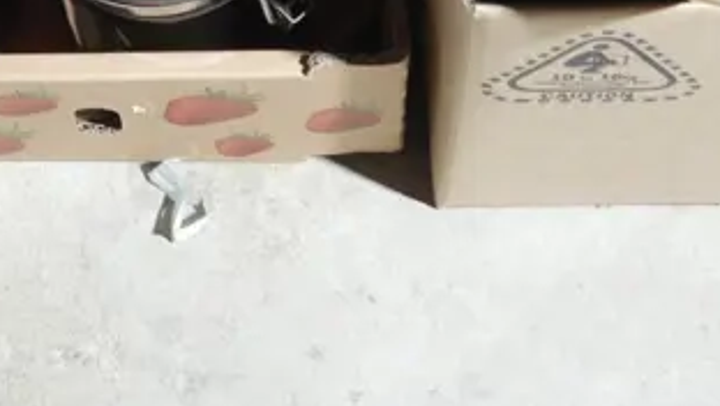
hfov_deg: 21.1
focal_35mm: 100
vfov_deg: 10.8
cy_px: -464
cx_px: 141
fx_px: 1910
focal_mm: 14
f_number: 3.5
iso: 1250
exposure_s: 1/60
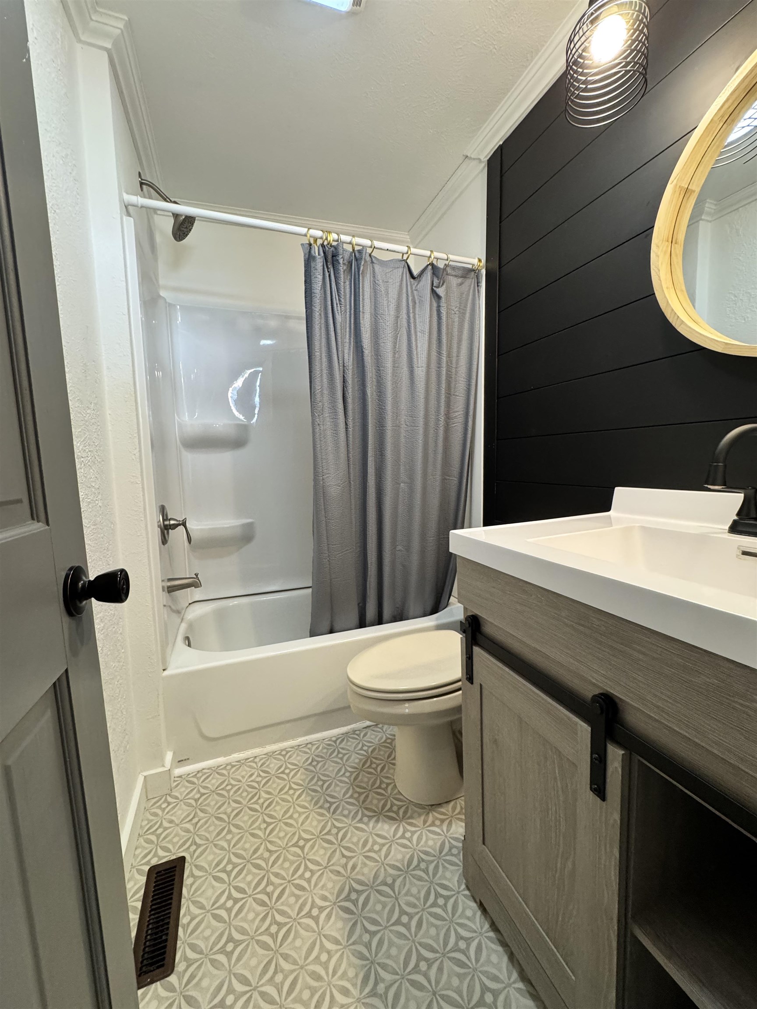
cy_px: 504
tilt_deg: -7.4
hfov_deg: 85.7
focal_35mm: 14
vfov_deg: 102.1
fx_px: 408
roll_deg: +2.8
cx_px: 378
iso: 320
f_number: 2.2
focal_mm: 2.22
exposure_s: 1/60
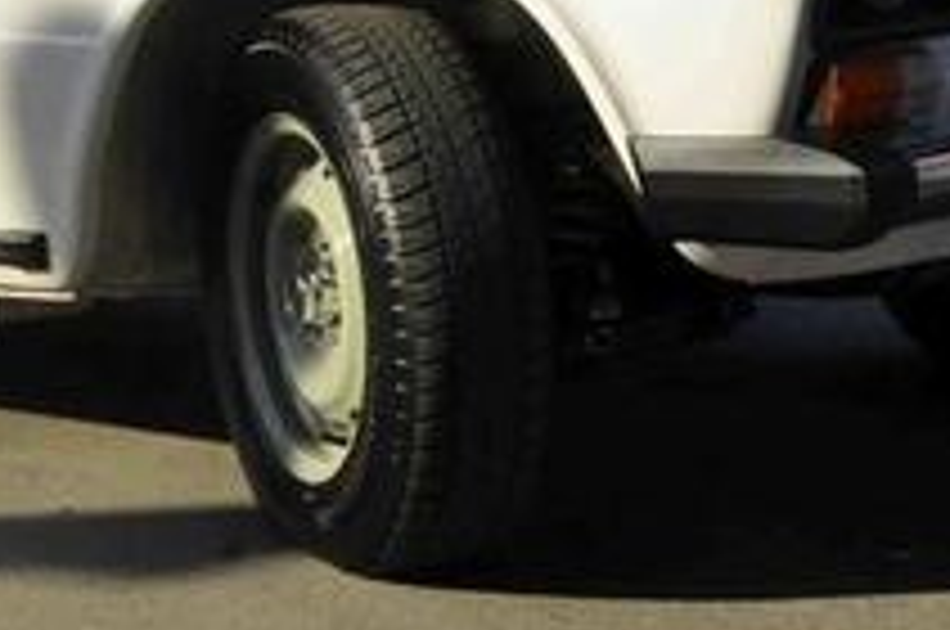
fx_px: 3215
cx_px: 18
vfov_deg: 11.0
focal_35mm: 122
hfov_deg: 16.5
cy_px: -144
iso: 1000
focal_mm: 26
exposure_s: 1/400
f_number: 20
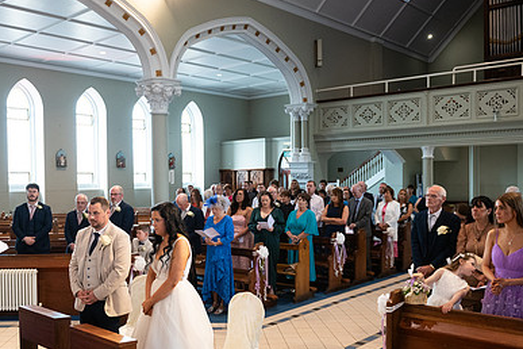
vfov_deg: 36.8
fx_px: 523
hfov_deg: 52.7
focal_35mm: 36
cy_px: 205
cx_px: 204
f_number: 3.5
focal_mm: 24
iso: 800
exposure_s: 1/160
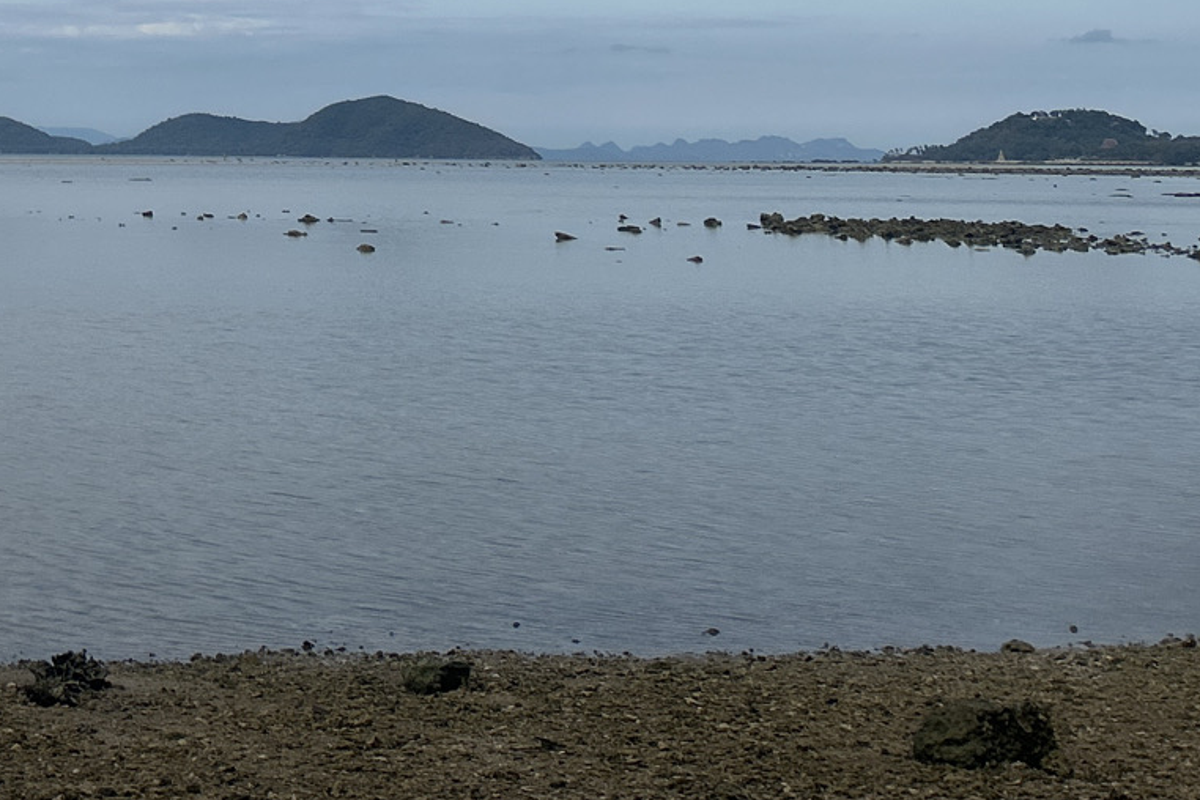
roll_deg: -0.5
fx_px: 2366
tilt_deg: +9.2
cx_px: -109
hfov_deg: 26.3
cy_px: -277
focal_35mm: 71
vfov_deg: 17.8
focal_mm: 5.7
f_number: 1.5
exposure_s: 1/5882
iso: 50
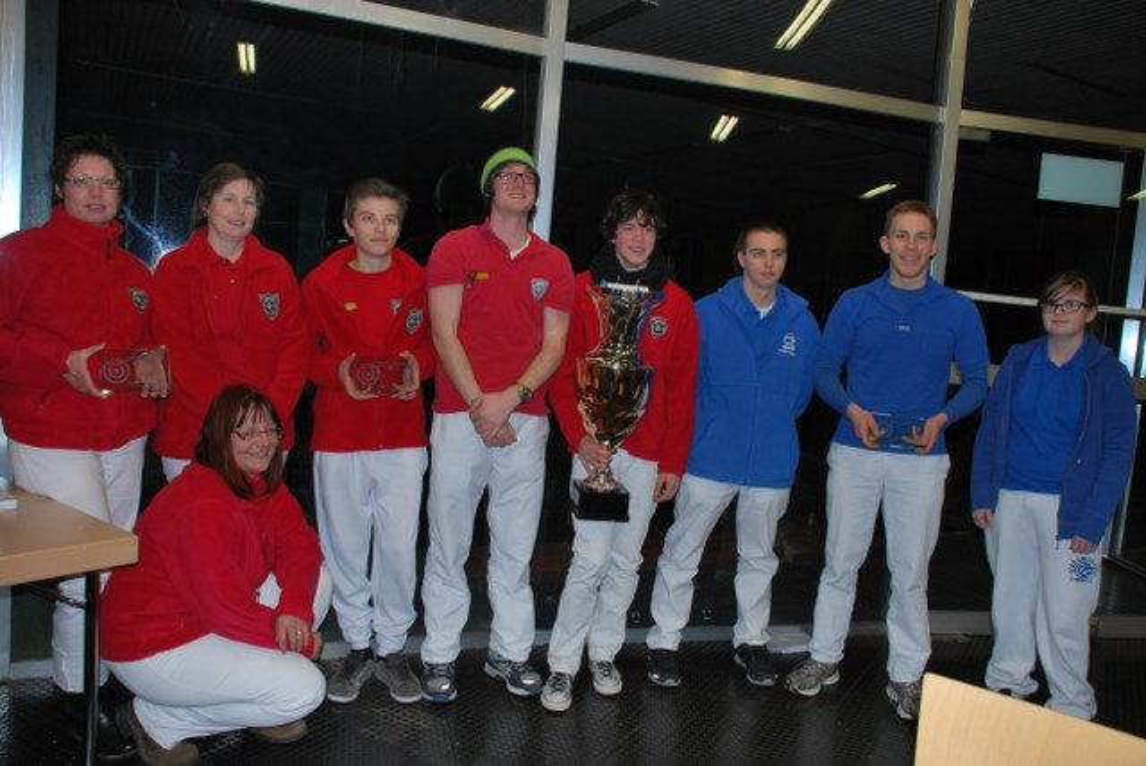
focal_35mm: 30
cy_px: 383
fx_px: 956
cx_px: 573
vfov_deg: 43.7
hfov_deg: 61.9
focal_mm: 20
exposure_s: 1/60
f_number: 3.8
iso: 200
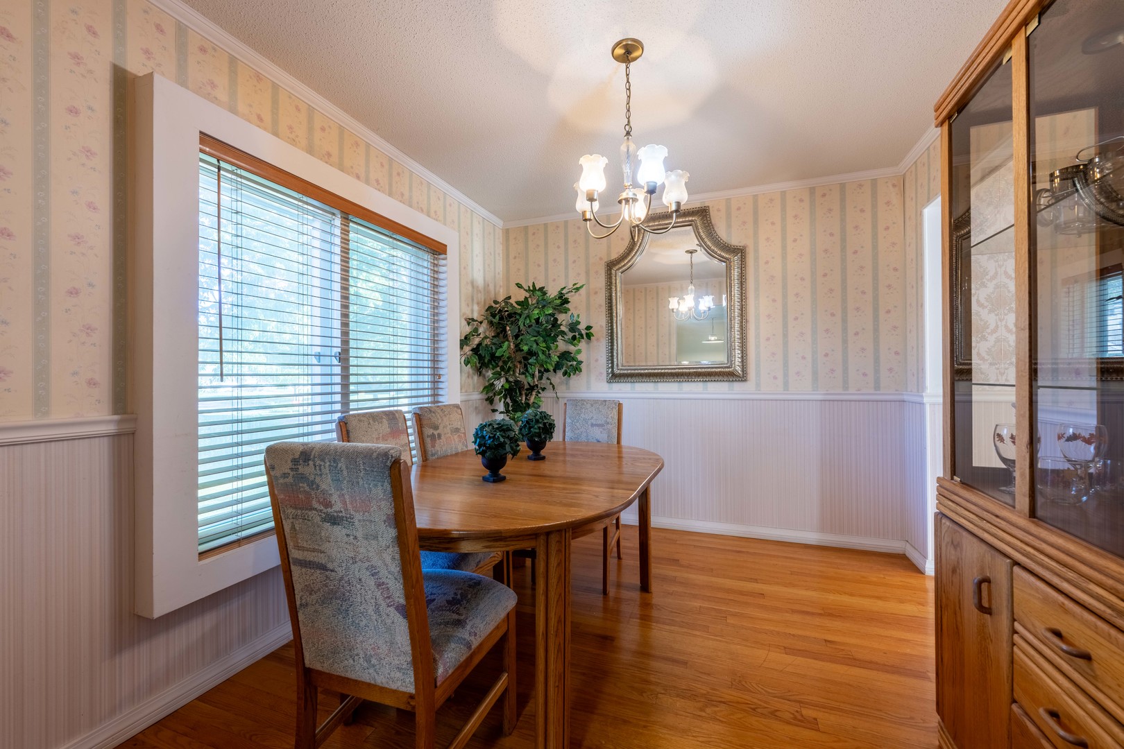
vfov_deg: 81.2
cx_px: 562
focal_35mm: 14
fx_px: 437
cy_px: 374
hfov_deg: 104.3
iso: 200
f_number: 8
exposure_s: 1/40
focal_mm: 14
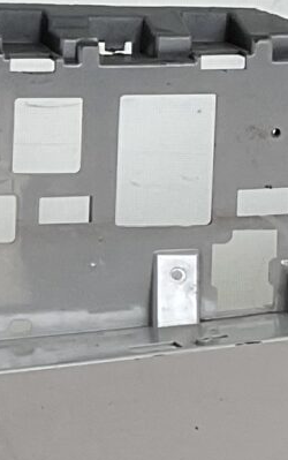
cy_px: 272
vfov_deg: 10.6
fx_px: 2470
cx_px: -336
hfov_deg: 6.4
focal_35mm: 197
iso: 16
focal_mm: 3
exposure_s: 1/192
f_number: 1.8
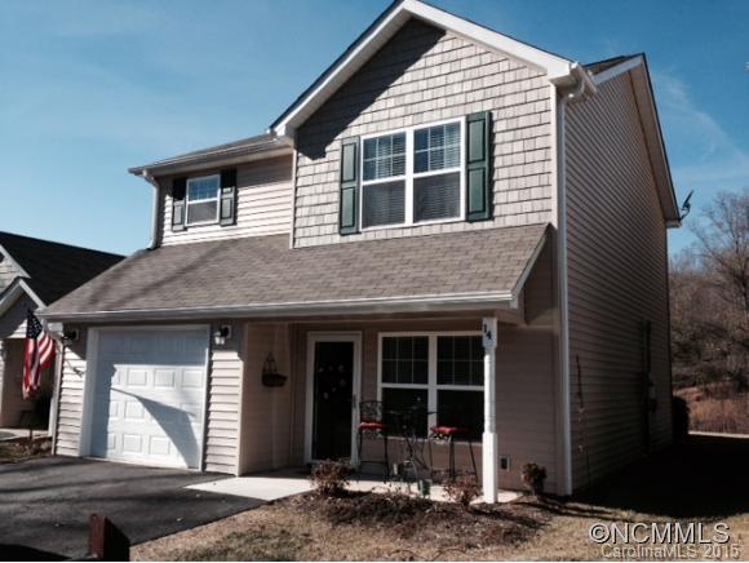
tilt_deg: +7.7
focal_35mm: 33
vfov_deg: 43.0
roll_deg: -1.3
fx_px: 715
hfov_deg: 55.3
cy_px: 282
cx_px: 374
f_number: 2.4
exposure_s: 1/1427
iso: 50
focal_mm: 4.12
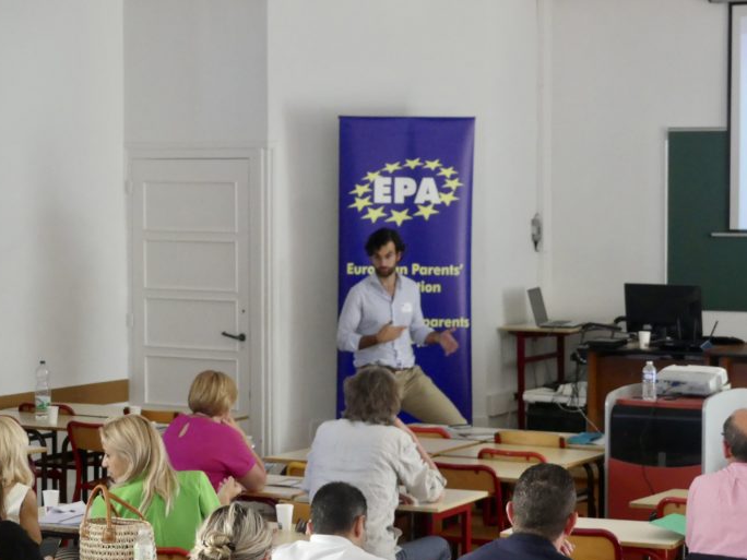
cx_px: 387
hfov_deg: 19.4
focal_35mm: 101
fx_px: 2180
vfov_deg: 14.6
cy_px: 313
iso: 800
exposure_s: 1/80
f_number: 2.8
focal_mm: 16.1
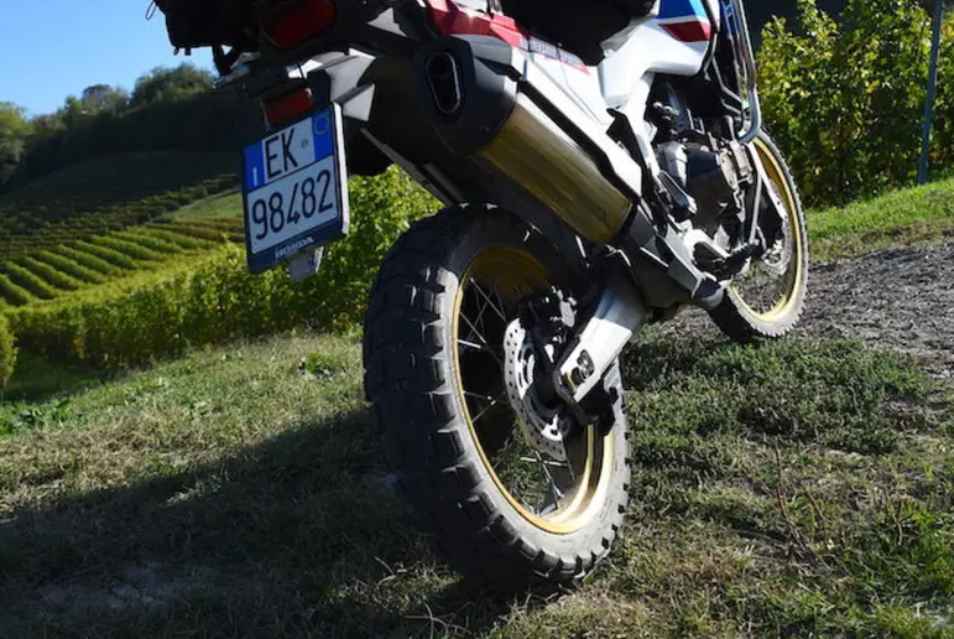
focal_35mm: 42
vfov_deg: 31.6
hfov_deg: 46.3
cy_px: 186
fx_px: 1114
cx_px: 504
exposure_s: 1/4000
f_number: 3.5
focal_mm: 18
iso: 400
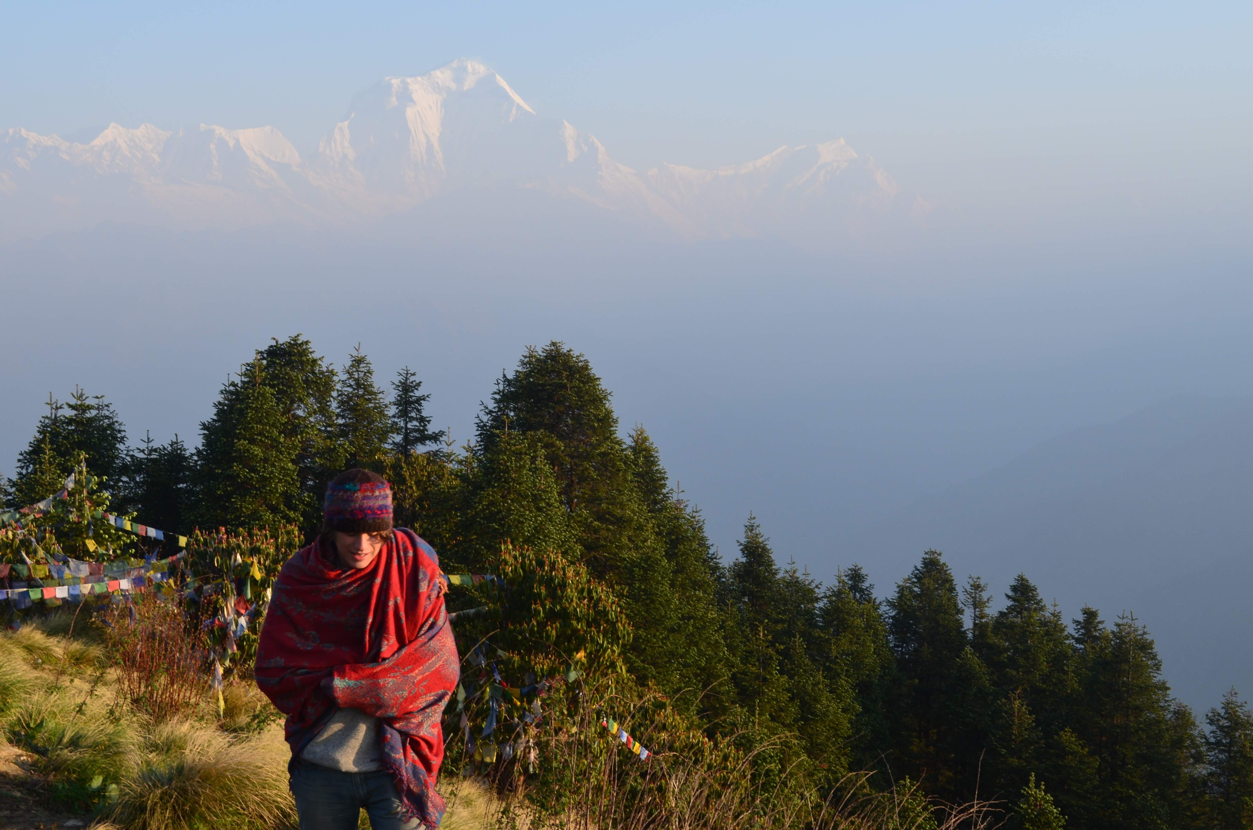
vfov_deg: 26.4
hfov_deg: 39.0
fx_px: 1771
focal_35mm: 51
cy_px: 415
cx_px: 626
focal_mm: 34
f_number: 11
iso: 200
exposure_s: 1/100
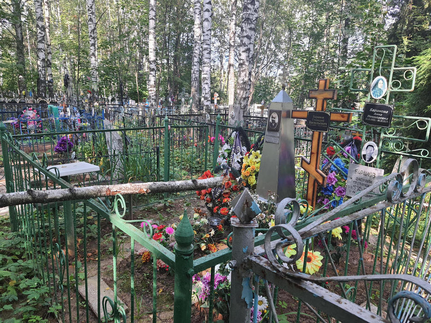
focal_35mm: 26
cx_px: 216
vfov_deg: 53.1
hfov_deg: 67.3
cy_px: 162
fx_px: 324
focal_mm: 4.32
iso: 50
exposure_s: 1/100
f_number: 1.7
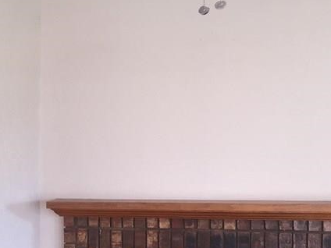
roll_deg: -0.1
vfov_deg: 20.7
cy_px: 209
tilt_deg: -1.4
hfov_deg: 26.9
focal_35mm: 70
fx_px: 669
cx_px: 35
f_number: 2.2
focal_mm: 4.15
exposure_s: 1/30
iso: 40
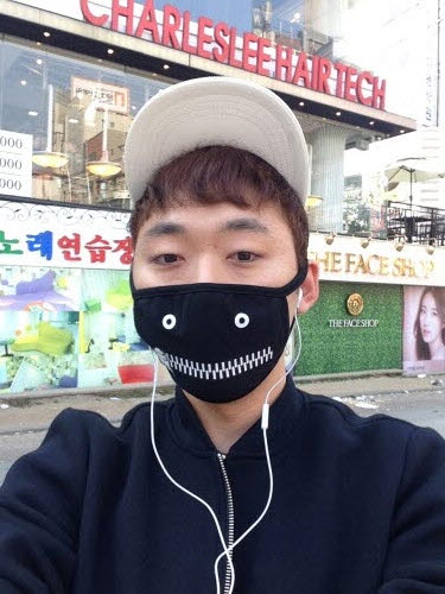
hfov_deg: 40.7
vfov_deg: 52.6
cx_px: 222
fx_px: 600
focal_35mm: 35
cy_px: 297
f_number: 2.4
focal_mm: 2.18
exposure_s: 1/126
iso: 32
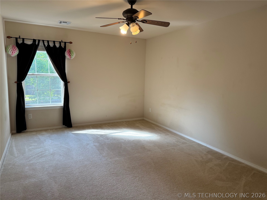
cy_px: 100
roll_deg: -1.5
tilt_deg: -7.6
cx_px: 134
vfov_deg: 56.8
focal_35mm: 24
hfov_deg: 71.6
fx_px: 185
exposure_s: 1/240
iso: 125
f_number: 1.78
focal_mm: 6.76
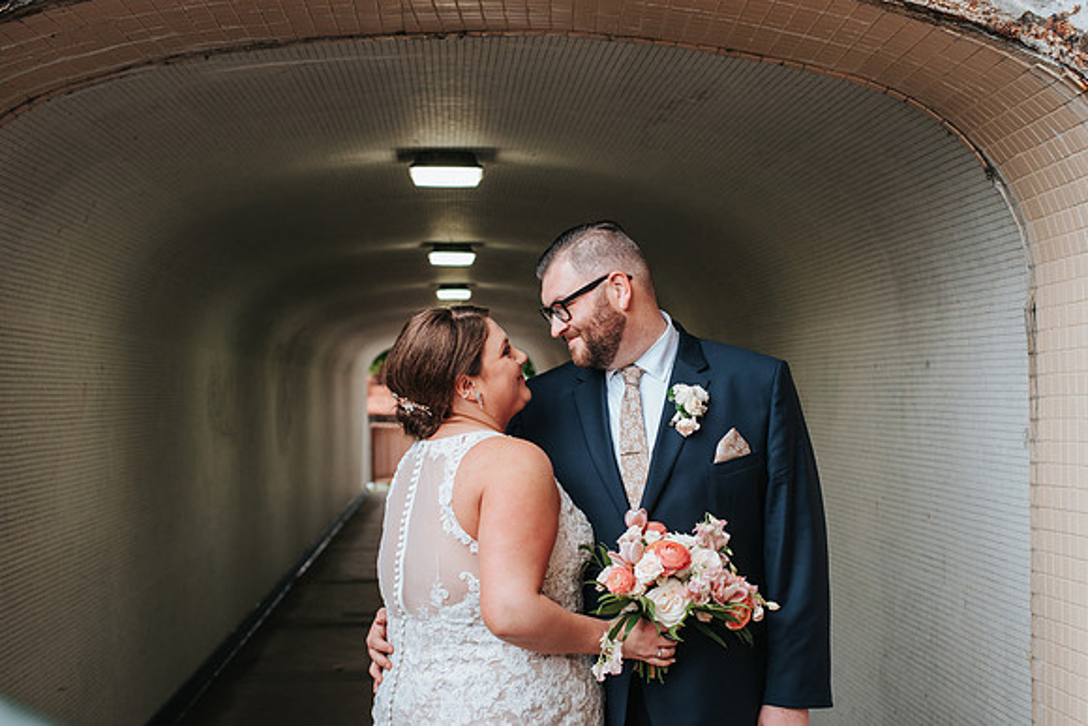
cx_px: 568
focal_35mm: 54
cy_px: 384
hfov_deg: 37.1
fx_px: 1619
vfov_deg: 25.3
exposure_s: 1/320
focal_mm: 50
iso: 500
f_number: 4
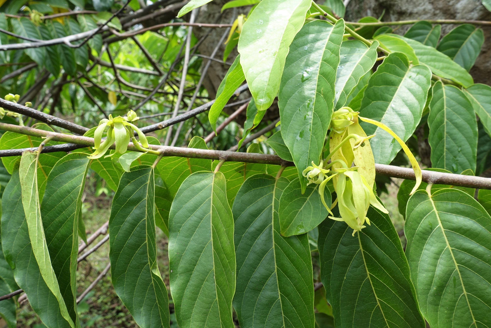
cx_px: 246
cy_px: 164
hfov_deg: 63.7
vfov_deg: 45.0
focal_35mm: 29
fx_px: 396
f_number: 5.6
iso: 125
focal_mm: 10.81
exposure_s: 1/160
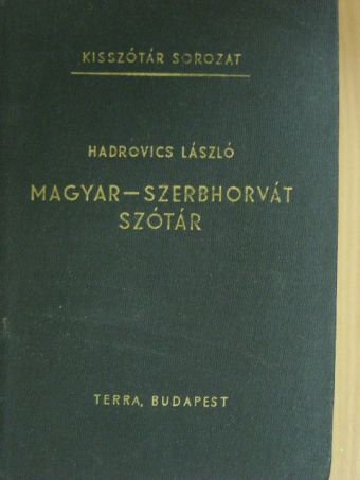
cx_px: 180
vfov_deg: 33.2
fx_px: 804
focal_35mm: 58
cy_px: 240
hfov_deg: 25.2
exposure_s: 1/9.3
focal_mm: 9.7
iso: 200
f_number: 3.5
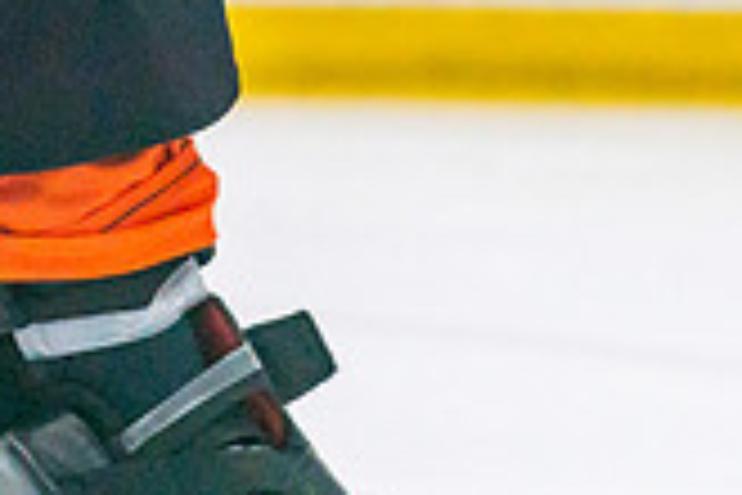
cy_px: -480
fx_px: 17559
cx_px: -382
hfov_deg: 2.4
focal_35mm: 852
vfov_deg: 1.6
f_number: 2.8
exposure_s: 1/1250
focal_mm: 200
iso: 3200
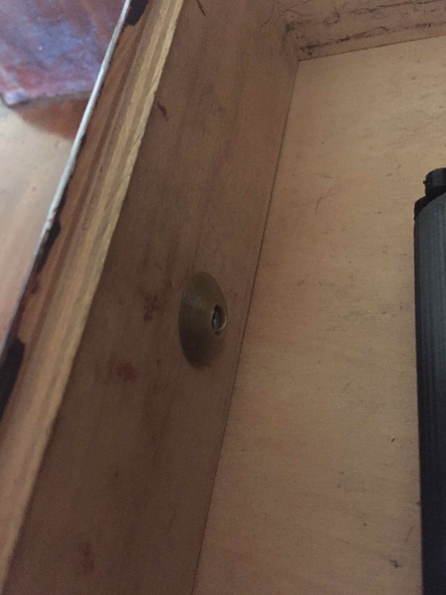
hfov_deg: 46.8
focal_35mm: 30
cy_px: 299
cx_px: 220
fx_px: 515
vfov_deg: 60.0
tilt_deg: -56.2
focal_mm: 4.15
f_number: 2.2
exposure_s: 1/17
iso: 1250
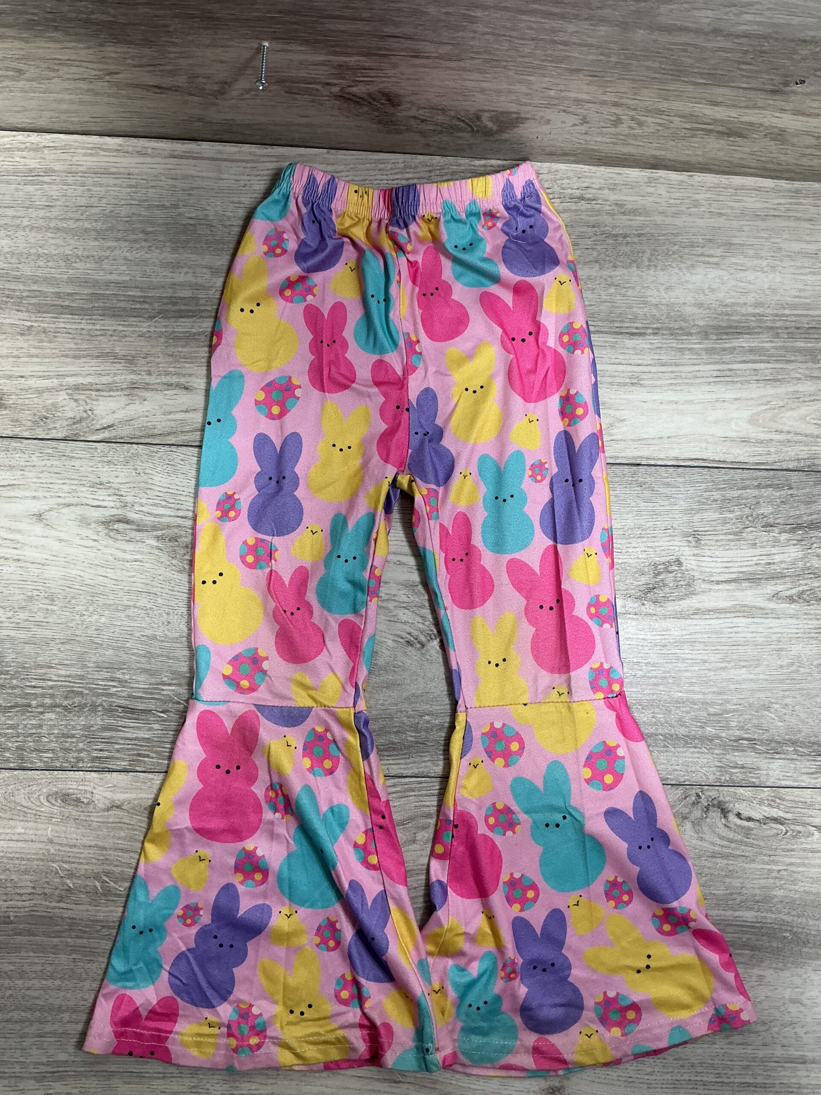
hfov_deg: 48.2
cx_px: 410
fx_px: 917
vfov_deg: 61.7
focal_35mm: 29
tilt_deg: -83.6
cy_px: 548
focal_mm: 3
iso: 40
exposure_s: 1/50
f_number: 1.8
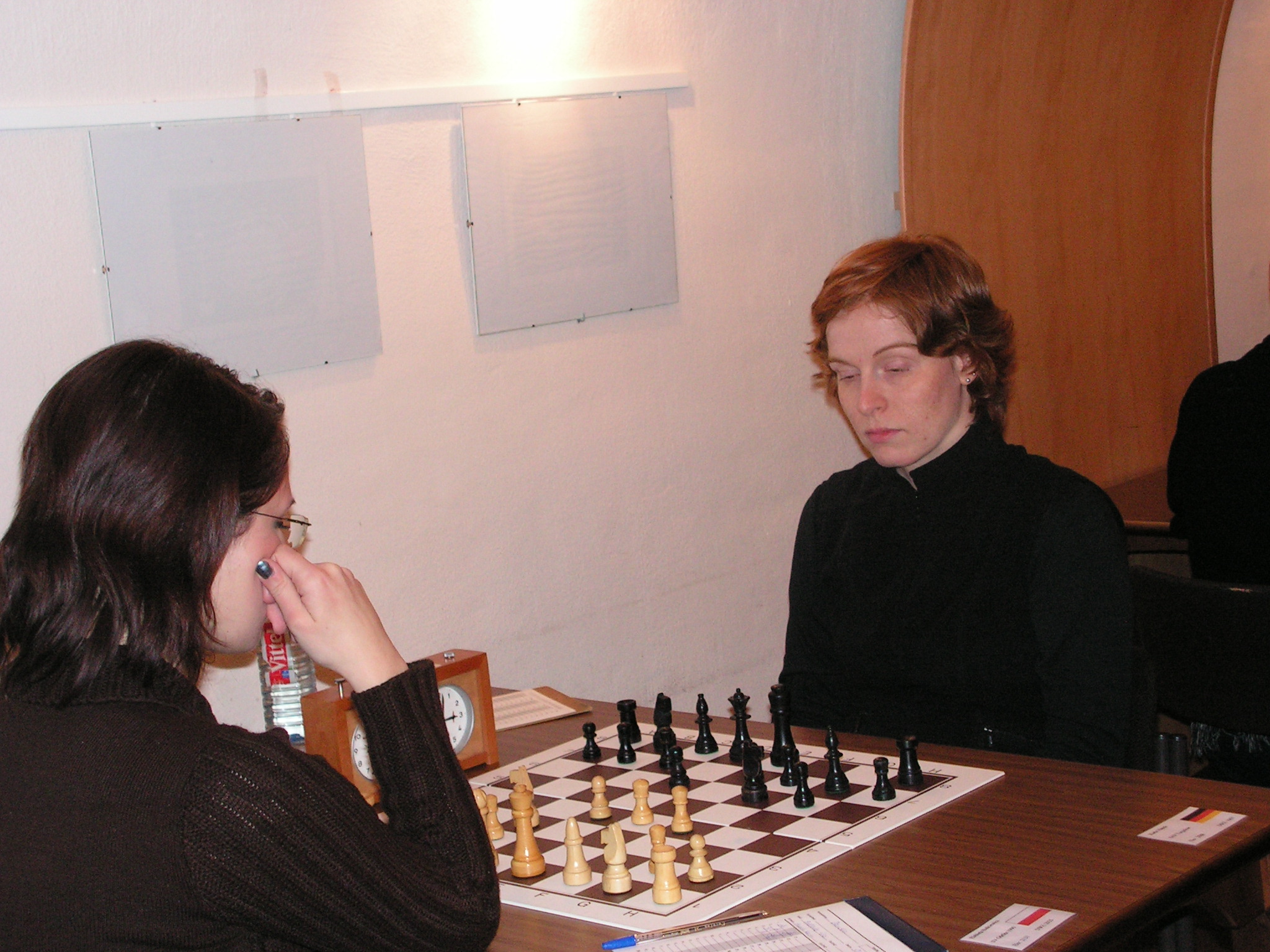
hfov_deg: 32.7
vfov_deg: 24.8
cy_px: 476
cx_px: 635
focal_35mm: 59
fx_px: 2165
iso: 200
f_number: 3.3
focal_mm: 9.9
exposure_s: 1/60
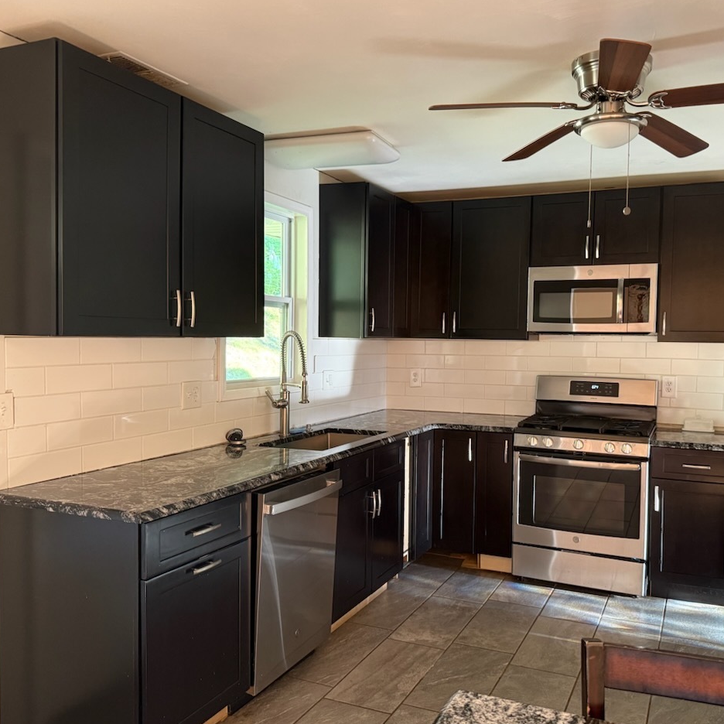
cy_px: 362
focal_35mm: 29
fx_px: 686
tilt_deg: -2.6
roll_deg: -0.5
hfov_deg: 55.3
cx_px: 425
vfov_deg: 55.6
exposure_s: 1/60
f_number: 1.78
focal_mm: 6.76
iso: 320
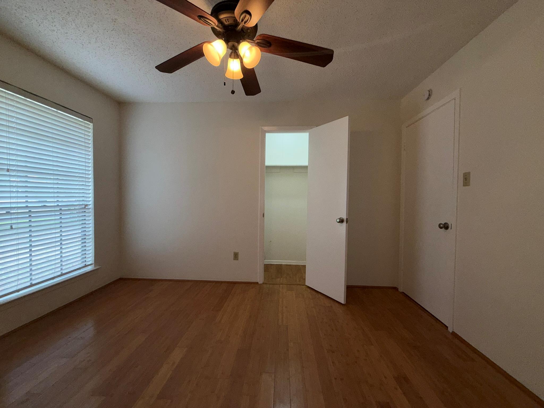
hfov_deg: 102.1
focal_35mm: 14
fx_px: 220
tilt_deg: -1.7
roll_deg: -0.9
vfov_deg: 85.7
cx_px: 272
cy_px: 204
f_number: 2.2
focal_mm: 2.22
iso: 64
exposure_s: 1/122
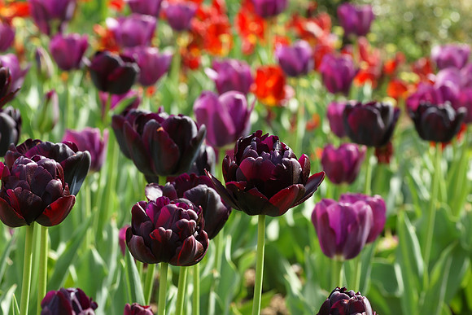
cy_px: 158
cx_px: 236
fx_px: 1967
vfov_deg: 9.2
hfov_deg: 13.7
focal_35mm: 150
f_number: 8
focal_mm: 100
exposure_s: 1/125
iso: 250
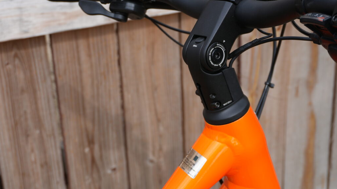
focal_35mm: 65
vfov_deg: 18.6
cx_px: 164
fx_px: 577
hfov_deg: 32.5
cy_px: 82
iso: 100
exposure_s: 1/160
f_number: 5.6
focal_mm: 35
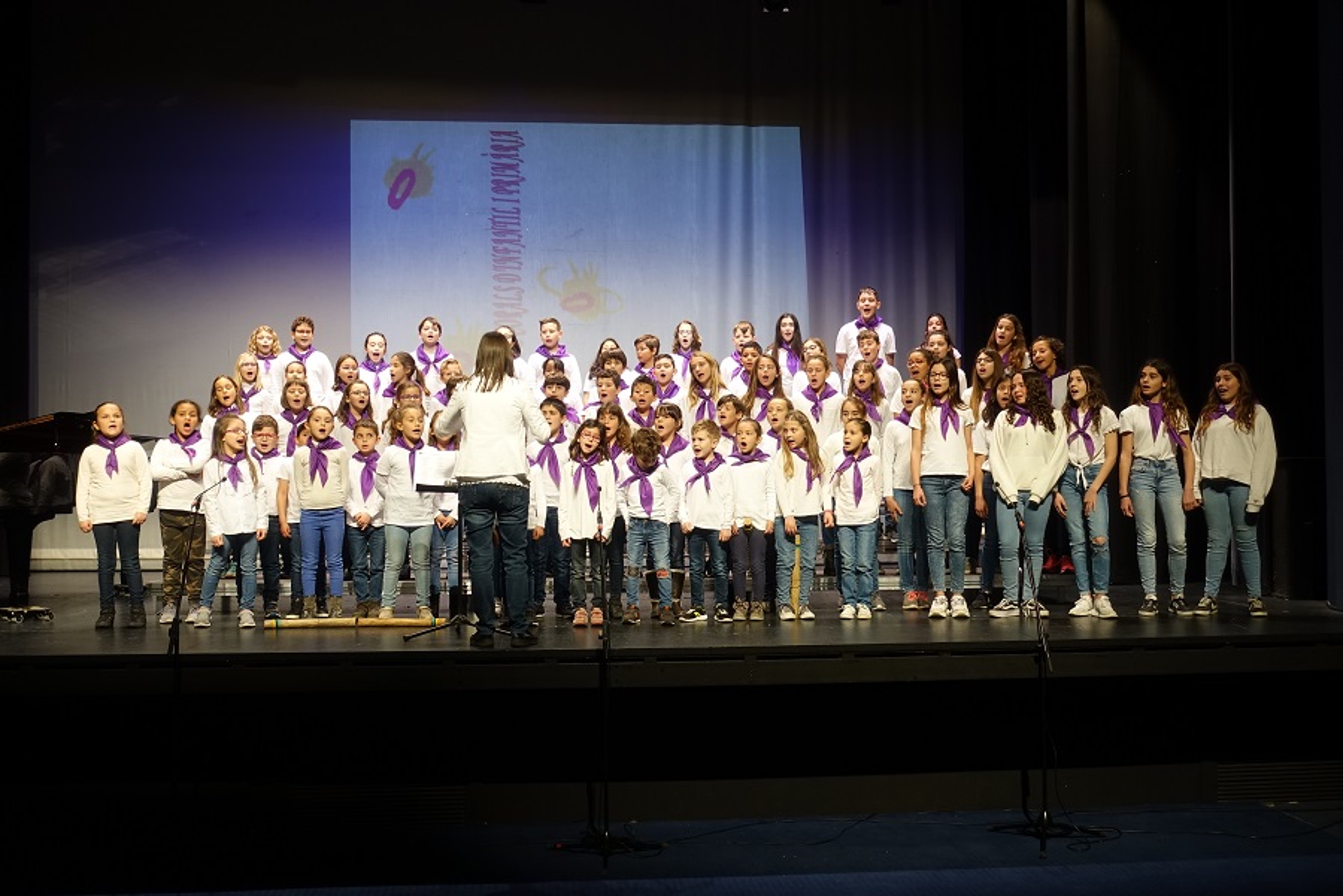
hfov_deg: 48.5
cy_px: 448
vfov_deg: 33.4
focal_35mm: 40
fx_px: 1492
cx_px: 672
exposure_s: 1/40
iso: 200
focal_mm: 14.7
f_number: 2.8
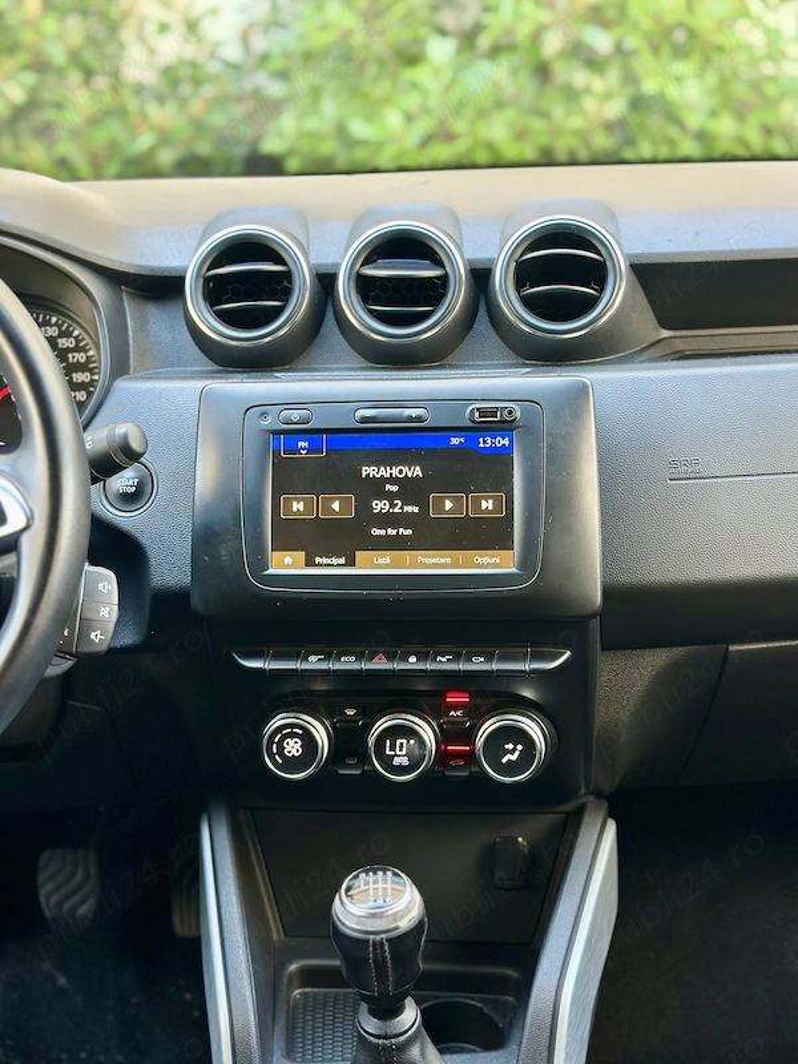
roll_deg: +0.8
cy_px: 532
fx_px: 1475
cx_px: 399
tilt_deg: -18.0
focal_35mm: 48
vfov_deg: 39.7
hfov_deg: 30.3
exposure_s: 1/80
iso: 125
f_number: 1.78
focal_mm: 6.86
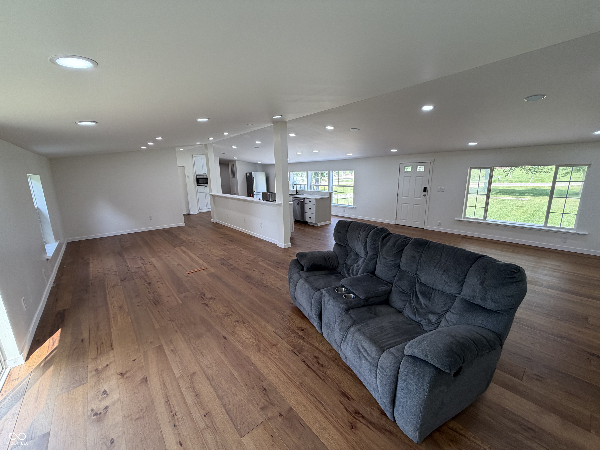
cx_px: 300
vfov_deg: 85.7
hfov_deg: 102.1
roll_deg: +1.7
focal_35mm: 14
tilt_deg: -11.6
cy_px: 225
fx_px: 243
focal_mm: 2.22
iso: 100
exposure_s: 1/120
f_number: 2.2
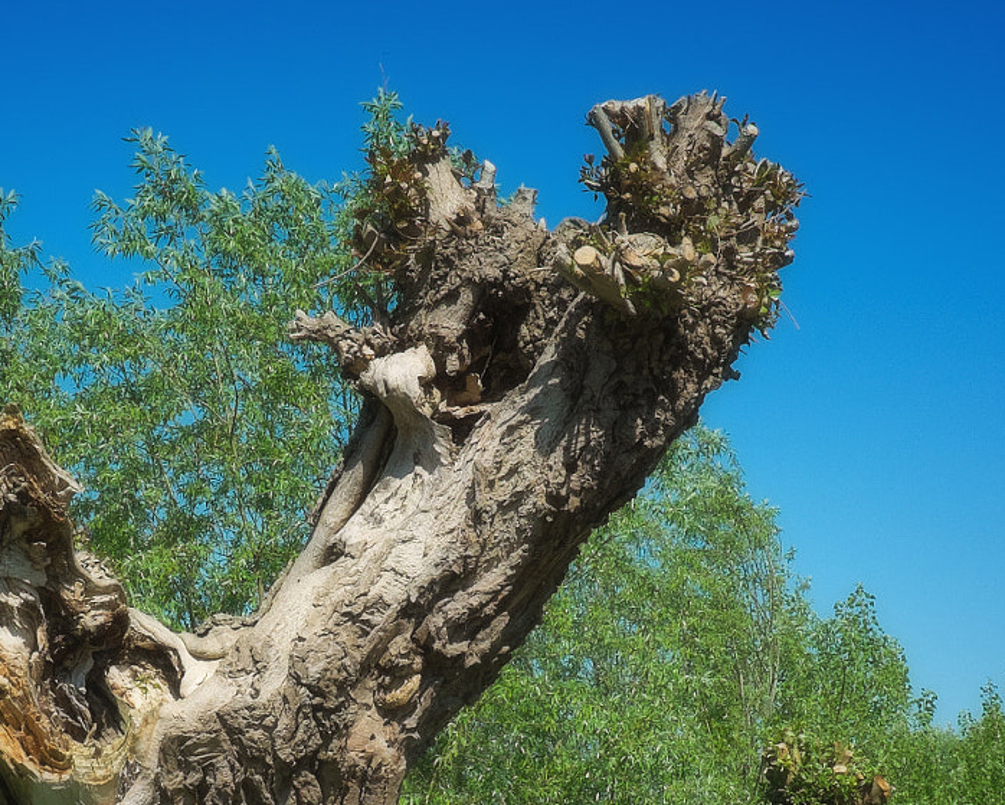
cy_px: 711
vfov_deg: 17.6
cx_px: 344
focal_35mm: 86
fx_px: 2559
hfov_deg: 22.1
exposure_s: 1/450
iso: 200
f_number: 11
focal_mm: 26.5
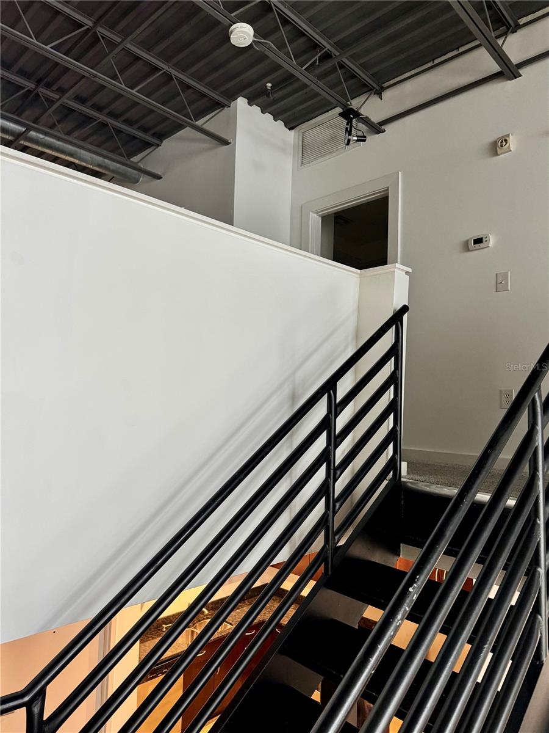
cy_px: 366
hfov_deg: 56.8
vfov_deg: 71.6
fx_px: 508
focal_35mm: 24
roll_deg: -1.4
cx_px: 274
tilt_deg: +3.3
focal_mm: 6.76
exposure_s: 1/60
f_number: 1.78
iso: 320
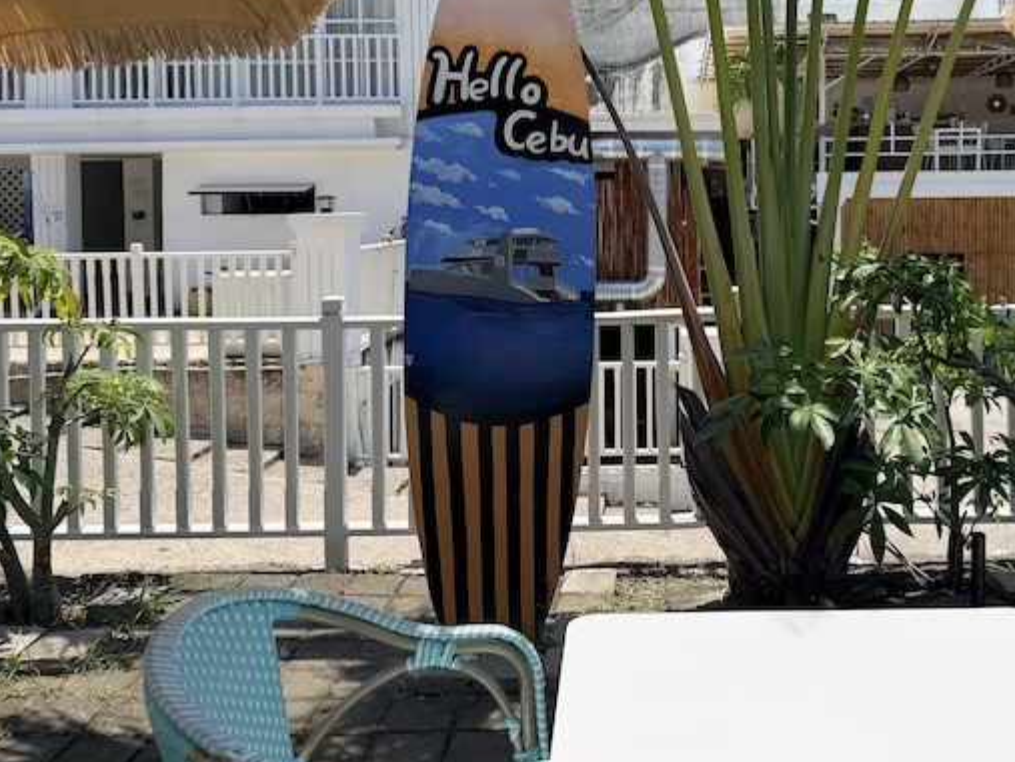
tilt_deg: -0.5
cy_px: 217
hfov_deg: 51.7
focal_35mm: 35
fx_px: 1027
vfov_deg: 39.9
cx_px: 669
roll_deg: +1.1
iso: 80
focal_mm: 6.76
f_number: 1.78
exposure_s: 1/5319
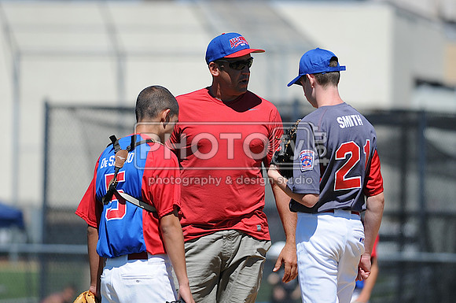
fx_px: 5692
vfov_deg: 3.0
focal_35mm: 450
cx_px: 228
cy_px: 152
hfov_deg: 4.6
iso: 200
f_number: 4
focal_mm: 300
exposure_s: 1/2000
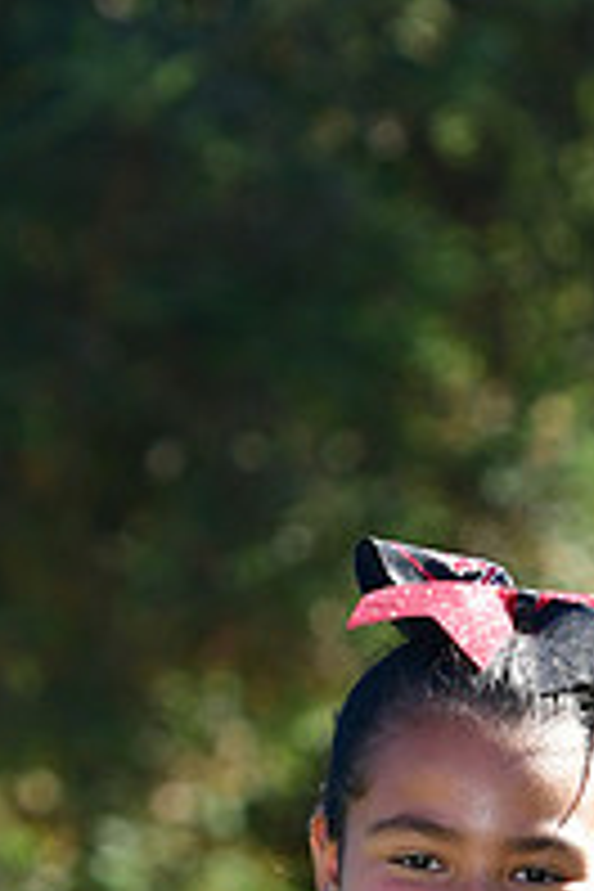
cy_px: 1287
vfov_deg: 3.7
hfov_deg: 2.5
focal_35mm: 549
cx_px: 457
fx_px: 13598
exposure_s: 1/1000
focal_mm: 125
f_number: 4.5
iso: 400
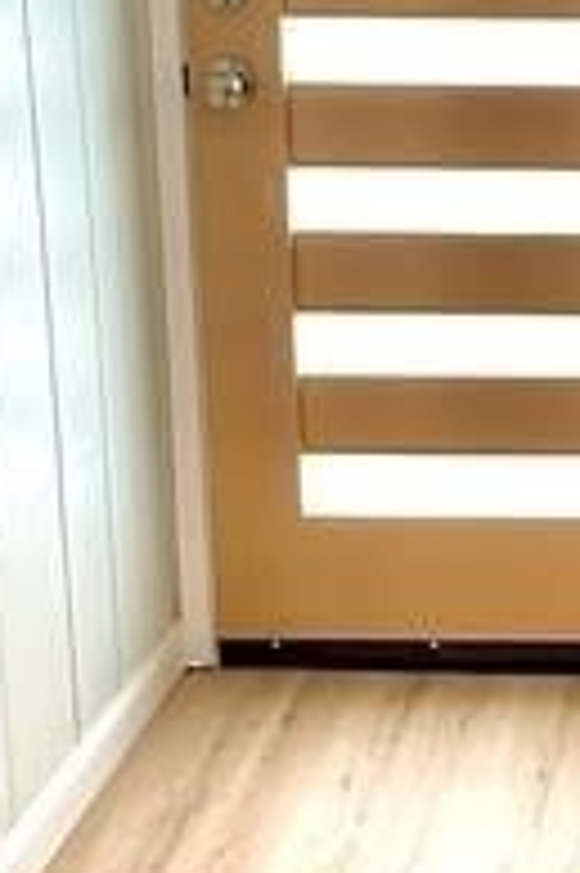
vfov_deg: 25.8
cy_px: 144
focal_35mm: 77
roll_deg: -0.7
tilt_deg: -10.7
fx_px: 1864
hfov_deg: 16.5
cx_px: 800
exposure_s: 1/120
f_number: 2.2
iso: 80
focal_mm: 2.22
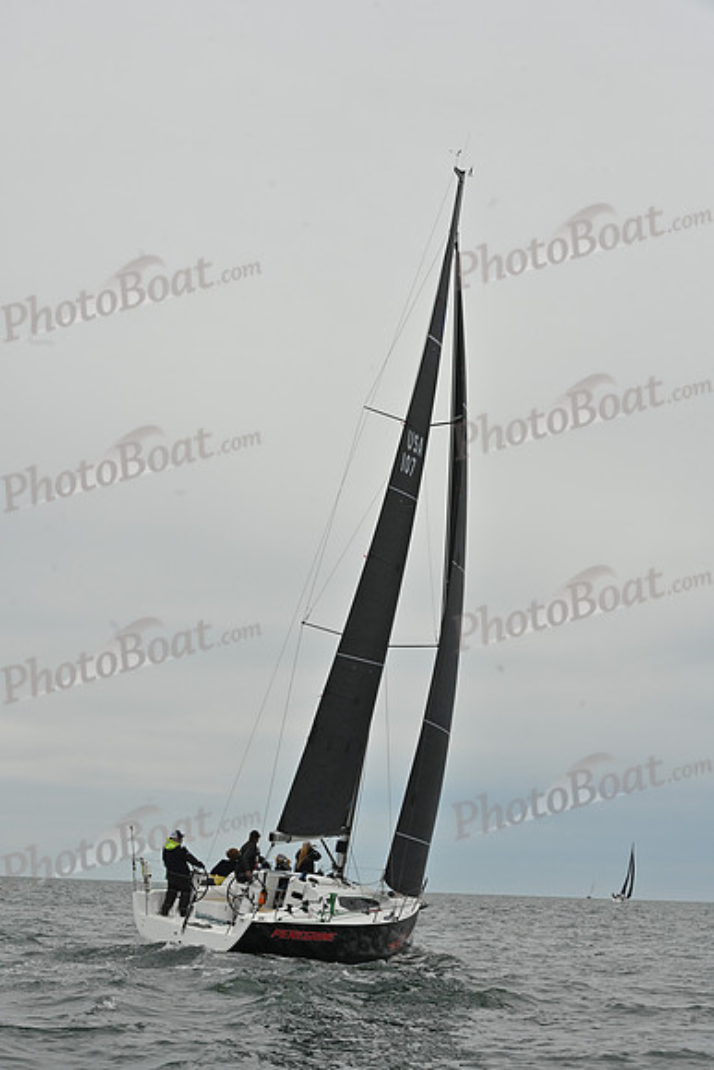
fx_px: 2081
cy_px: 535
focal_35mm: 70
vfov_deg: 28.8
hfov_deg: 19.5
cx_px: 357
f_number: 11
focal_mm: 70
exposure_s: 1/1250
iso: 320
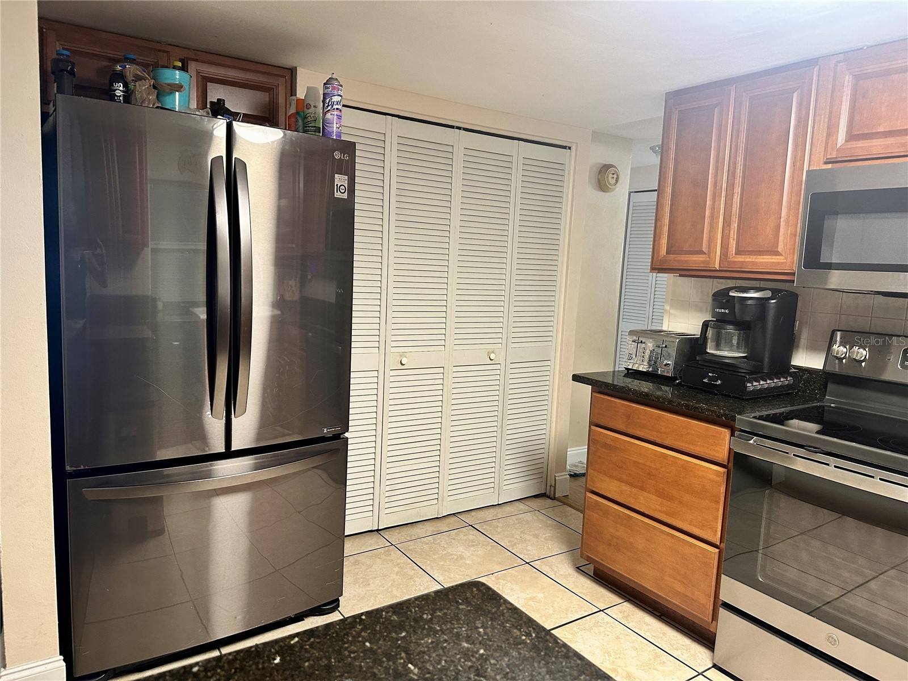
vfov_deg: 56.8
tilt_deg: -7.2
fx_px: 630
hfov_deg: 71.6
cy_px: 340
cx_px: 454
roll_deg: -2.2
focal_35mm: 24
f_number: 1.78
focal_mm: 6.86
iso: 250
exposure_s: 1/60
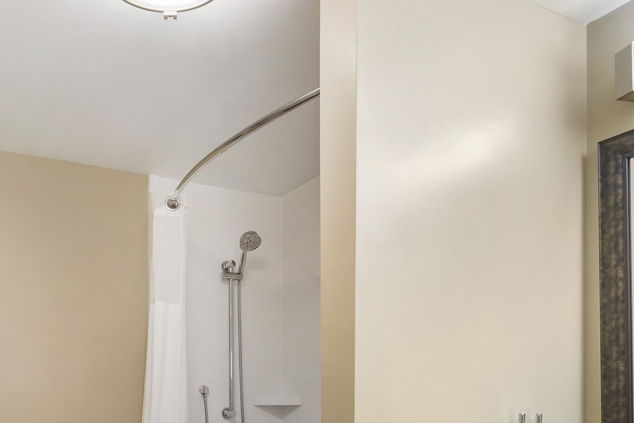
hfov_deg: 59.8
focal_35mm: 30
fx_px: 528
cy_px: 411
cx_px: 190
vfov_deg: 39.1
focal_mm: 14
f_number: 8
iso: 200
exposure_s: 2
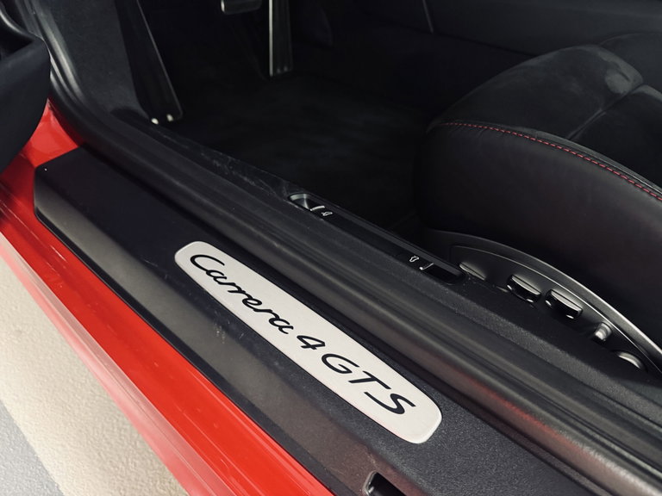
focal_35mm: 24
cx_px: 331
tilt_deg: -37.5
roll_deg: -1.2
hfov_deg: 71.6
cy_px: 248
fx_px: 459
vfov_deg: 56.8
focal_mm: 6.76
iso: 800
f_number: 1.78
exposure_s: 1/25
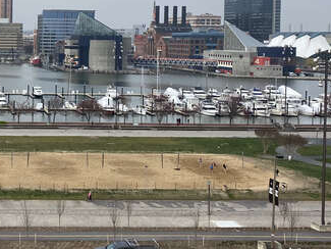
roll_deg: -0.1
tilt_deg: -2.2
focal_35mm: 64
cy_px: 58
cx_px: 1
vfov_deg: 22.7
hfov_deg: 28.4
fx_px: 612
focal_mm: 4.25
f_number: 1.8
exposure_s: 1/4000
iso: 32
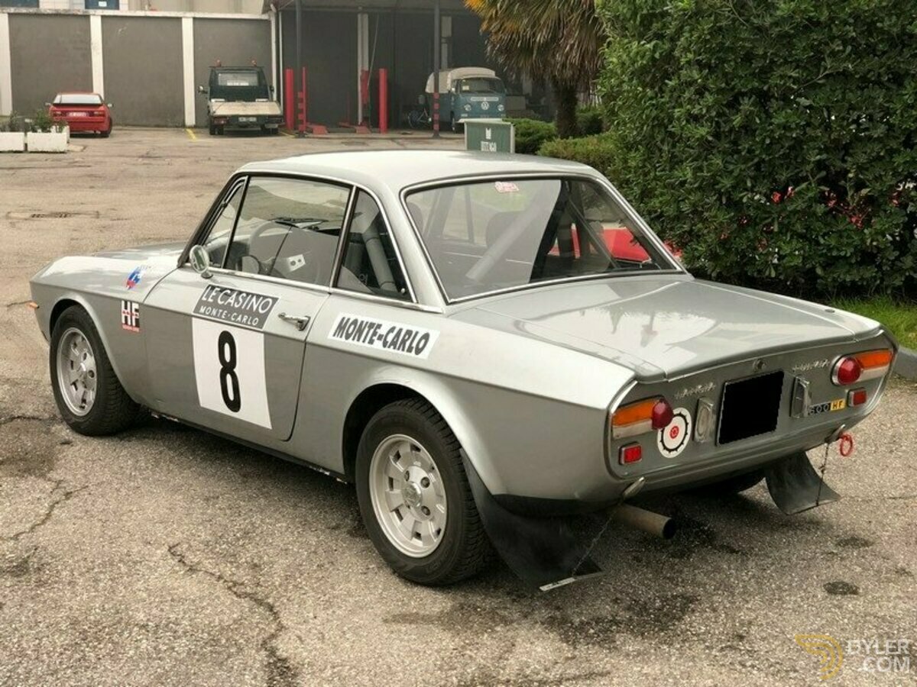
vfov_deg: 28.0
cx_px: 458
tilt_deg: -10.2
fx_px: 1378
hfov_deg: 36.8
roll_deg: +0.1
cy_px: 344
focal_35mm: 52
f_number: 2.4
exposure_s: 1/60
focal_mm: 6
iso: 50
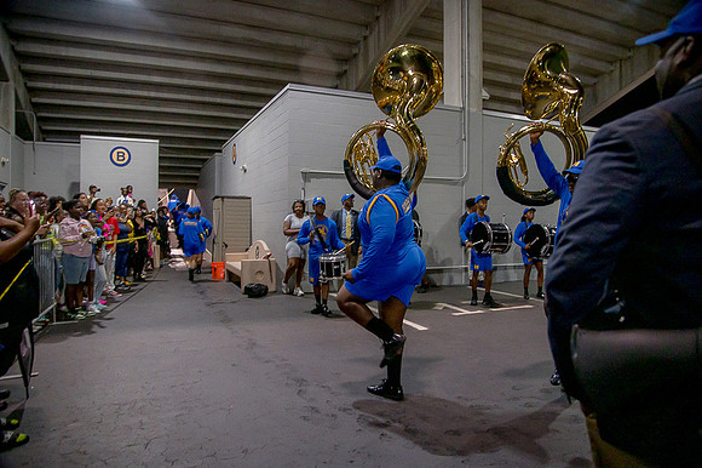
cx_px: 351
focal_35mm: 24
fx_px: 468
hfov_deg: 73.8
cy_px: 234
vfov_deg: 53.1
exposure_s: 1/200
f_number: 4
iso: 2000
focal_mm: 24
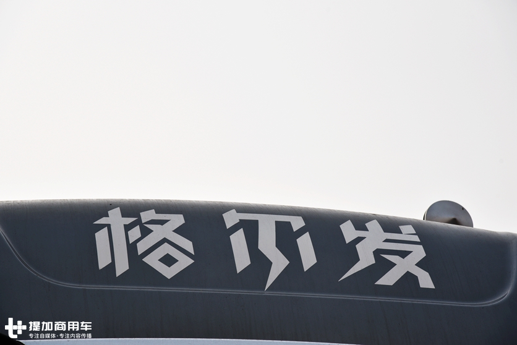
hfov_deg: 17.1
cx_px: 258
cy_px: 172
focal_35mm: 120
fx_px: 1724
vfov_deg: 11.4
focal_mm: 120
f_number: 8
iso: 200
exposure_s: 1/1000
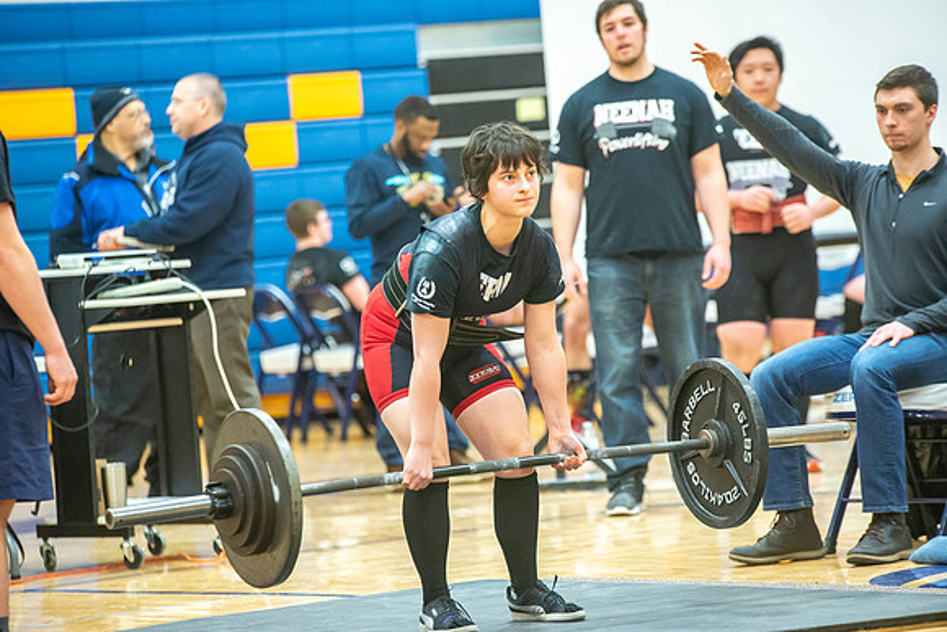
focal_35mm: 200
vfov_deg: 6.9
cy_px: 316
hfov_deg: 10.3
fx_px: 5262
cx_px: 474
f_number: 4
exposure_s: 1/200
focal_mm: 200
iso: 6400
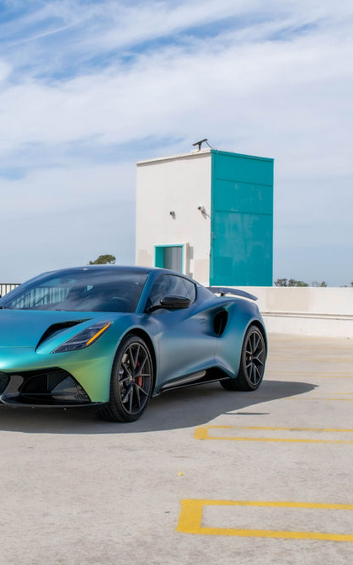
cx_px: 83
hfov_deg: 22.5
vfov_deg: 35.7
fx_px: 878
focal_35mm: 57
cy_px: 280
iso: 400
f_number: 8
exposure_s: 1/2000
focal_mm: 24
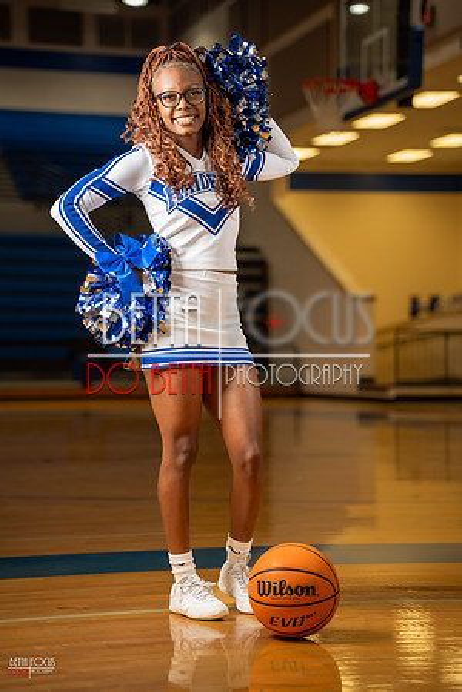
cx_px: 231
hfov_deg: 15.2
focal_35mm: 90
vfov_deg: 22.7
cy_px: 346
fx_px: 1729
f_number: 2.8
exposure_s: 1/160
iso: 500
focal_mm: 89.8
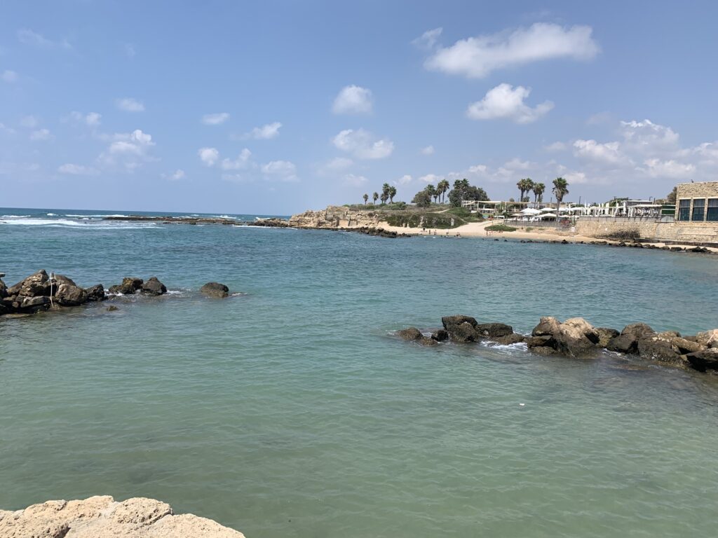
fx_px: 539
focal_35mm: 26
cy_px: 269
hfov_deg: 67.3
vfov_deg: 53.1
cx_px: 359
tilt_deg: -6.5
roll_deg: -0.4
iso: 25
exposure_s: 1/2994
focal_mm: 4.25
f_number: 1.8
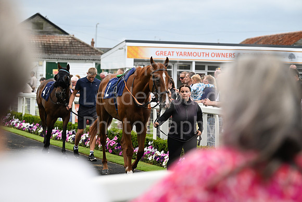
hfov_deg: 19.5
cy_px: 101
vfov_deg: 13.0
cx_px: 151
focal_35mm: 105
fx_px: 881
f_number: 4
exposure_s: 1/3200
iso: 1250
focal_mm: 105
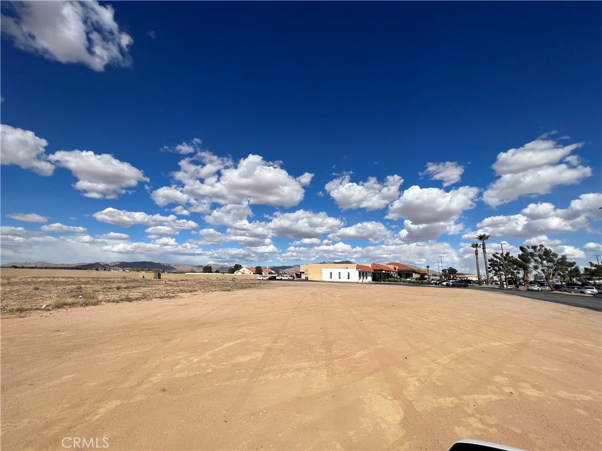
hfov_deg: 106.2
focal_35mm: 13
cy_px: 226
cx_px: 301
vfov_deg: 89.9
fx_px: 226
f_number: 1.8
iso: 40
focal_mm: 1.57
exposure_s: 1/4785
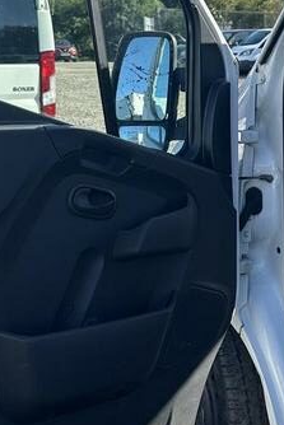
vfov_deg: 29.8
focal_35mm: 67
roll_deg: -1.6
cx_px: 238
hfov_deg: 20.1
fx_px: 792
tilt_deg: -6.3
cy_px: 137
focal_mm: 6.86
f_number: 1.78
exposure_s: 1/1988
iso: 80
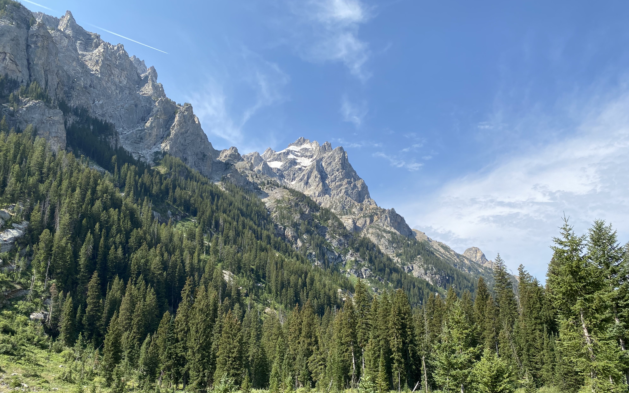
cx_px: 314
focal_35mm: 28
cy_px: 226
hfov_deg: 66.5
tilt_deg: +17.3
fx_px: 480
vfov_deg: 44.4
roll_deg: +0.7
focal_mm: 4.25
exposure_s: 1/1927
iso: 32
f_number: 1.8
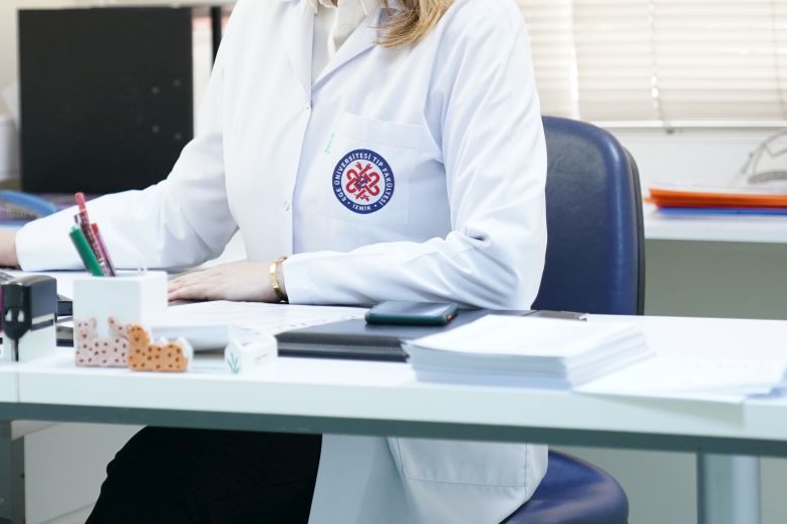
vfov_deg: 10.2
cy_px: 135
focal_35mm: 134
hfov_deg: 15.3
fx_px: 2928
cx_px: 217
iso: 1600
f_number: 2.8
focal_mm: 70
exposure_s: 1/160
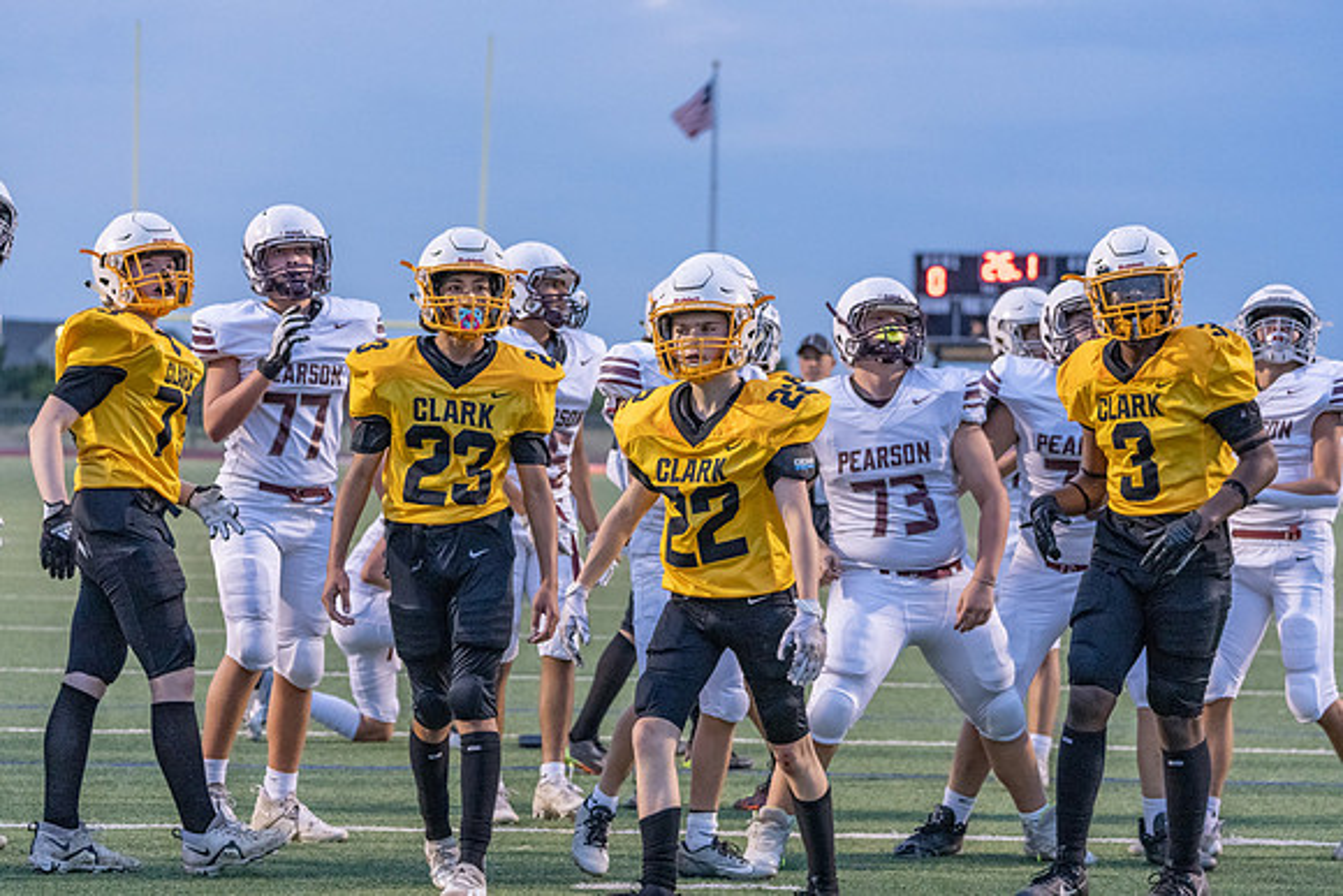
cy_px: 448
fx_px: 5244
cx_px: 672
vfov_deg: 9.8
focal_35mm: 141
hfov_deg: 14.6
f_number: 5.6
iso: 6400
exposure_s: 1/640
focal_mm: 135
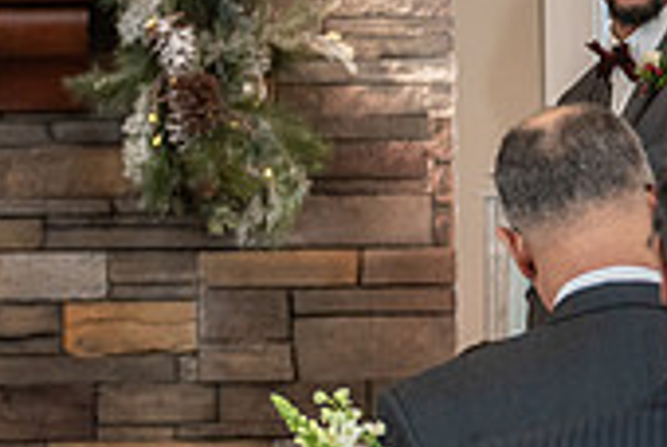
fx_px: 8538
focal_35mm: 460
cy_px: 60
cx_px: -441
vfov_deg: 3.0
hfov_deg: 4.4
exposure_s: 1/200
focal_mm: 127
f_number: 4
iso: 2000
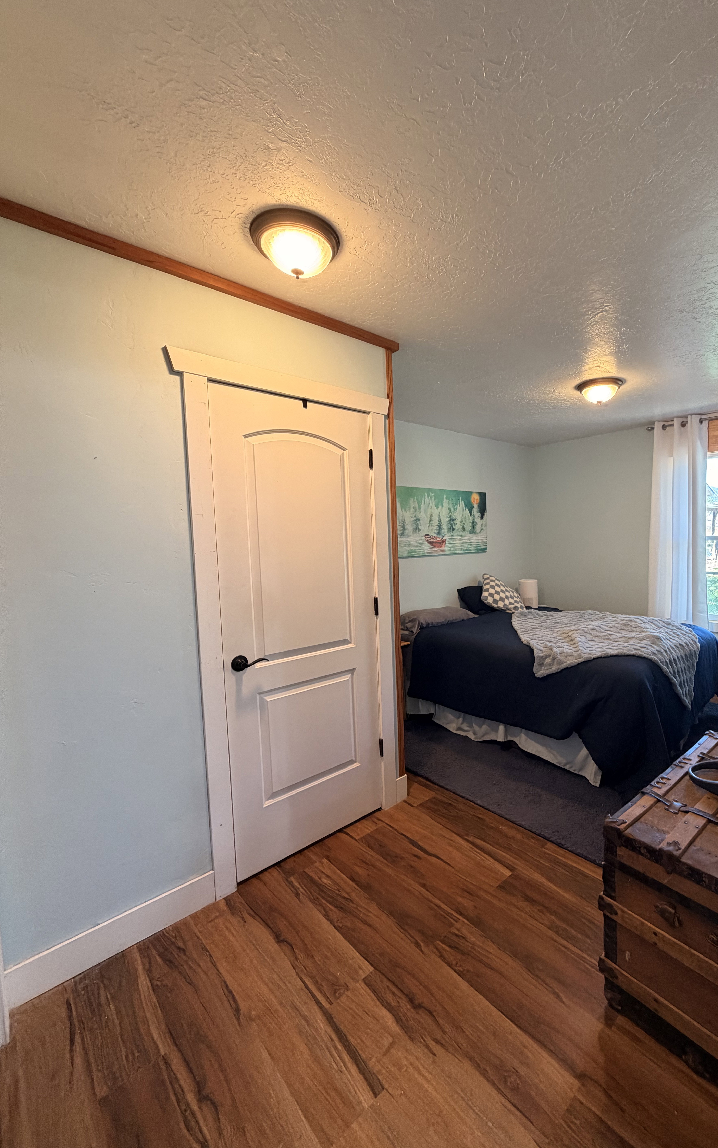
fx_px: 470
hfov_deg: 74.0
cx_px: 430
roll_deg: +1.8
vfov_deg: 101.5
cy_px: 575
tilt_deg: -4.2
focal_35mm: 15
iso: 200
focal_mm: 2.22
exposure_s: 1/60
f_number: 2.2
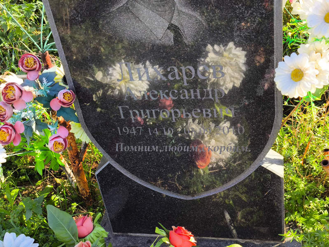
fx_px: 475
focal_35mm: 50
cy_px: 124
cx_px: 164
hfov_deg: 38.2
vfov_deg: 29.1
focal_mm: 4.71
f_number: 1.7
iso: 50
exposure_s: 1/264
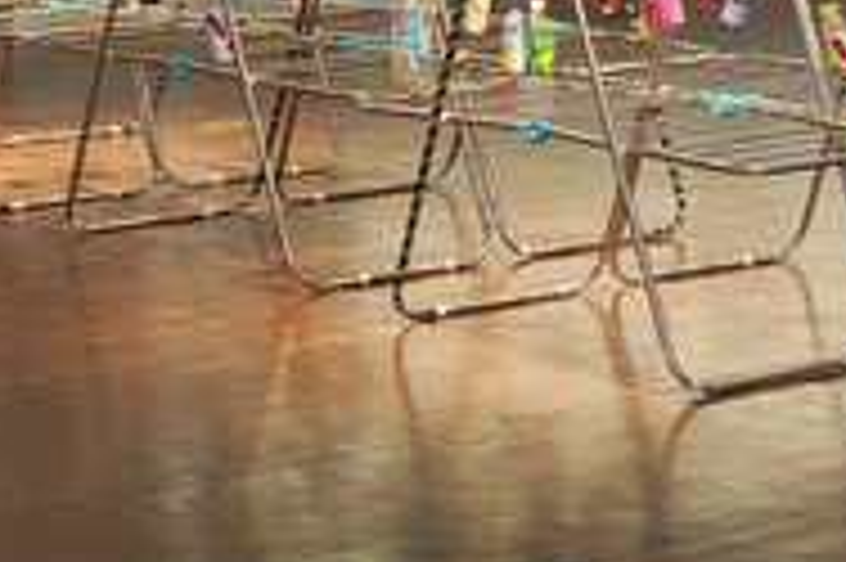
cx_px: 806
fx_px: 3498
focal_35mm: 149
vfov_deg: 9.0
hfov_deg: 13.6
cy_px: -263
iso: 1600
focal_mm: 50
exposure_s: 1/160
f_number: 3.5
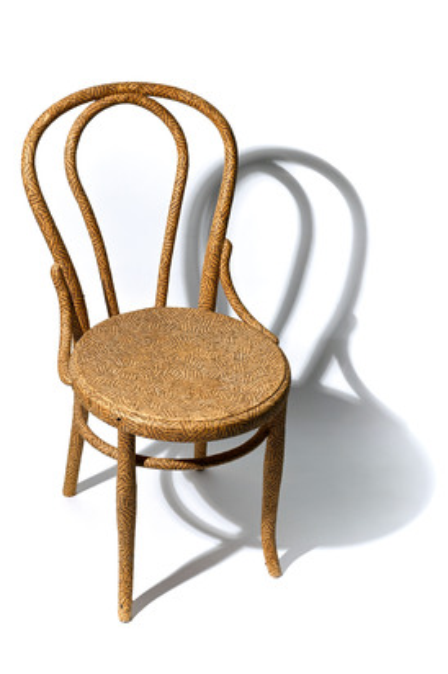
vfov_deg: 39.6
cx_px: 224
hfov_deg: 26.9
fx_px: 935
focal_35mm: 50
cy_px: 337
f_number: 16
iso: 200
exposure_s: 1/160
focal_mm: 50
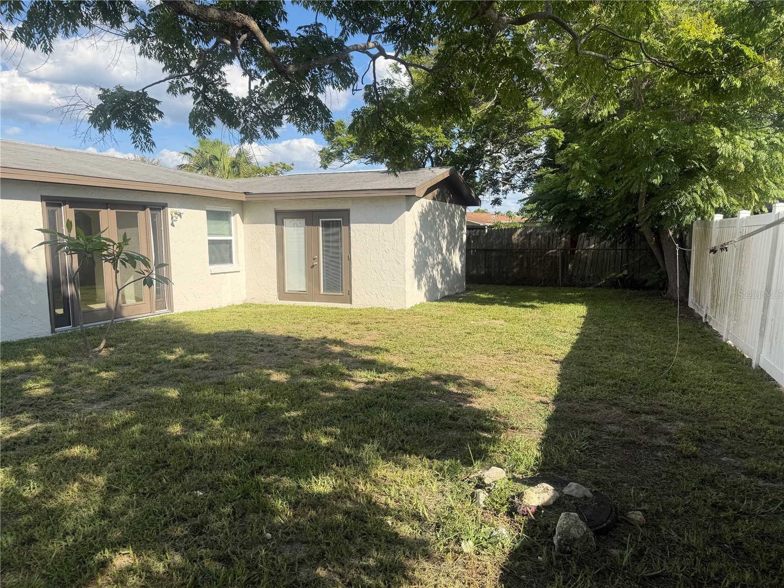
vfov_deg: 56.8
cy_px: 294
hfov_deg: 71.6
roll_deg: +1.1
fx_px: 544
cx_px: 392
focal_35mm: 24
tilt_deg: -6.3
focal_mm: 6.76
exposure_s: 1/3021
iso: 80
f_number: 1.78
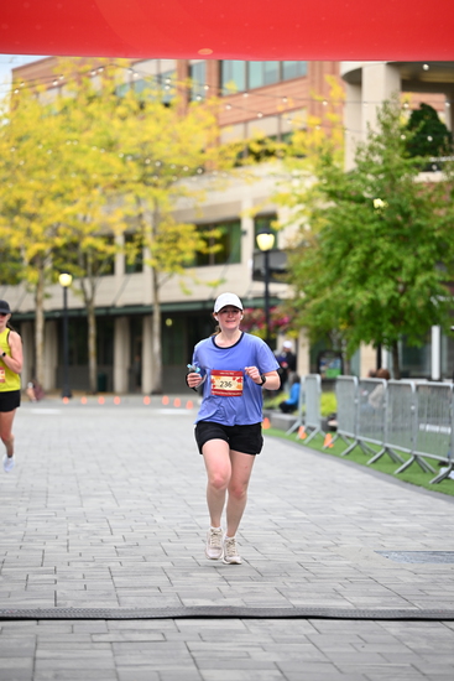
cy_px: 340
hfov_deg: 12.5
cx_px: 227
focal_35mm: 110
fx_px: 2079
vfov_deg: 18.6
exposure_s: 1/1600
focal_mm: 110
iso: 640
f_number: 2.8
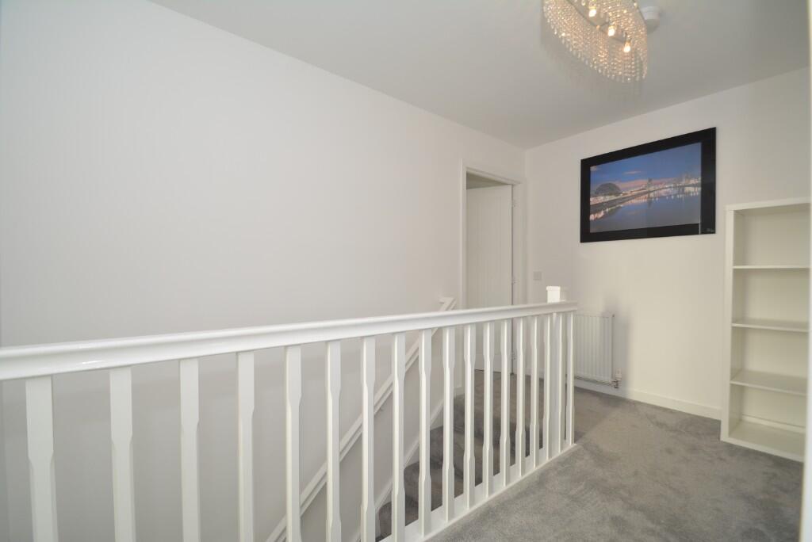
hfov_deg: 100.4
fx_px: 339
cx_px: 406
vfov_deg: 77.4
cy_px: 271
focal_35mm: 15
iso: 200
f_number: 5
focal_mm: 10
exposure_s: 1/100
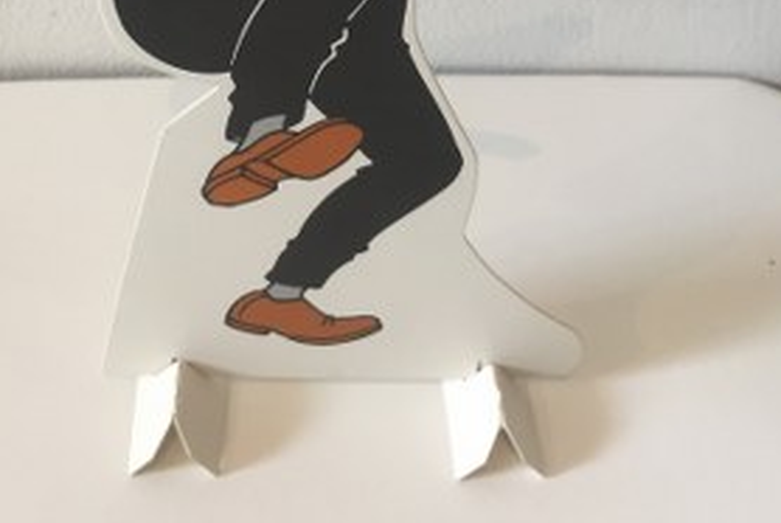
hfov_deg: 38.1
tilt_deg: -30.5
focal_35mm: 52
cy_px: -104
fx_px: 1129
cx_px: 337
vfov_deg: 23.8
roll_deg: -1.6
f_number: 2.2
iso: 80
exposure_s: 1/33
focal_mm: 4.15
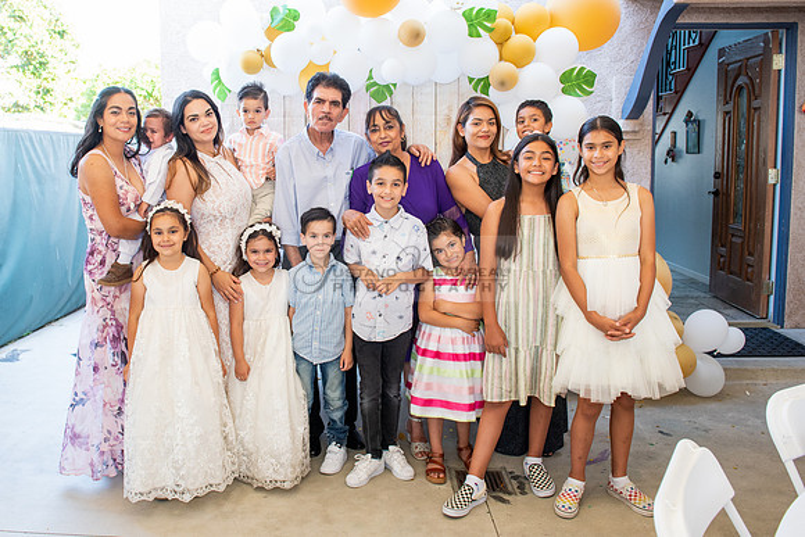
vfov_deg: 43.2
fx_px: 676
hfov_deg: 61.1
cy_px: 226
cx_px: 331
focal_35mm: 30
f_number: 4.5
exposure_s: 1/80
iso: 500
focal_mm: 24
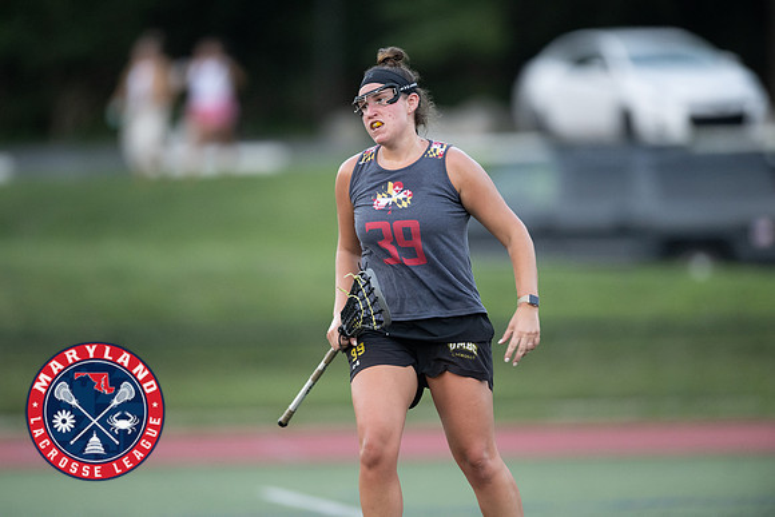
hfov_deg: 5.2
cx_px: 388
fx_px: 8613
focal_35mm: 400
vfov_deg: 3.4
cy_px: 258
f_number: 2.8
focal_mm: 400
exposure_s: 1/1000
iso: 3200
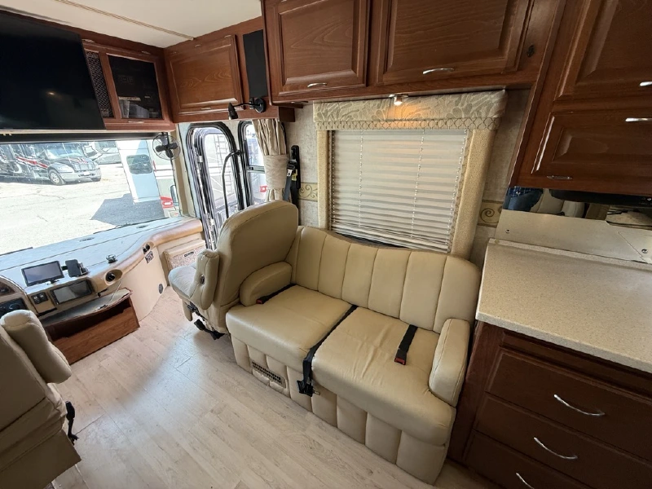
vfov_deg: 85.7
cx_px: 326
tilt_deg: -22.6
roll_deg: +0.0
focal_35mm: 14
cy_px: 244
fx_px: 264
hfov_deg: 102.1
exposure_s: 1/99
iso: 125
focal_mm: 2.22
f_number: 2.2
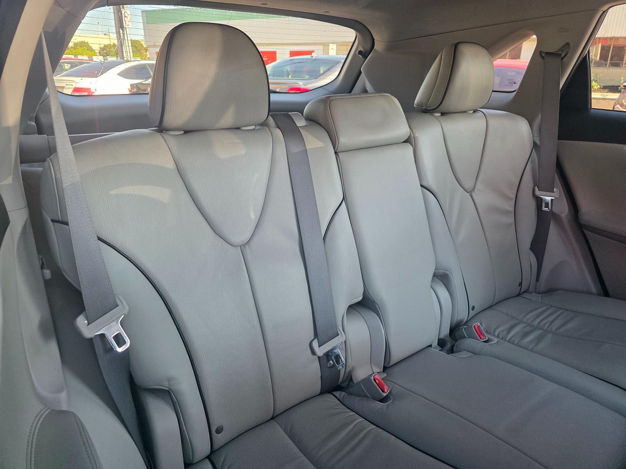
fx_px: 416
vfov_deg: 58.9
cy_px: 234
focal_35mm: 23
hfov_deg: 73.9
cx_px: 313
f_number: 1.7
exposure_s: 1/180
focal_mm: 6.3
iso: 160
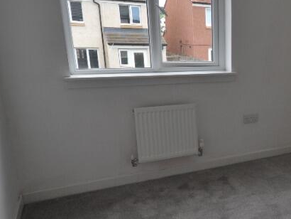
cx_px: 284
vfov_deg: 39.6
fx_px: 303
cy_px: 121
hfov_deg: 44.5
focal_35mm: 36
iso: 180
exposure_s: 1/125
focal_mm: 10
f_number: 5.6
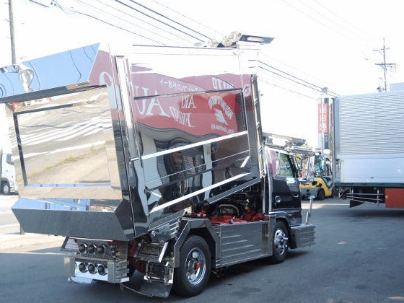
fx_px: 467
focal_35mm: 40
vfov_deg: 35.9
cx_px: 181
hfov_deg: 46.7
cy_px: 163
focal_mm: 7.6
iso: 80
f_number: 2.2
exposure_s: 1/320
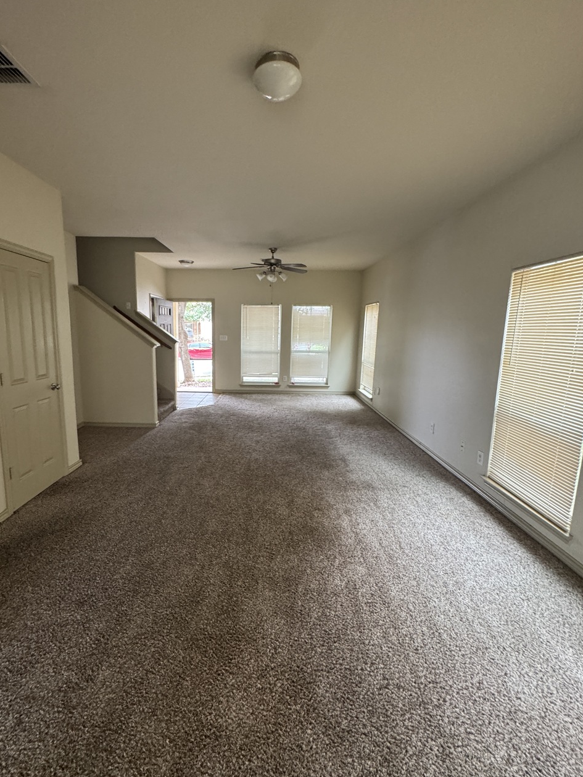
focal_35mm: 16
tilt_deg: -9.8
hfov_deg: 77.9
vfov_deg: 94.5
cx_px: 263
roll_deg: -1.4
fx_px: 359
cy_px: 387
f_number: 2.2
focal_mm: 2.22
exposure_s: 1/60
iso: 400
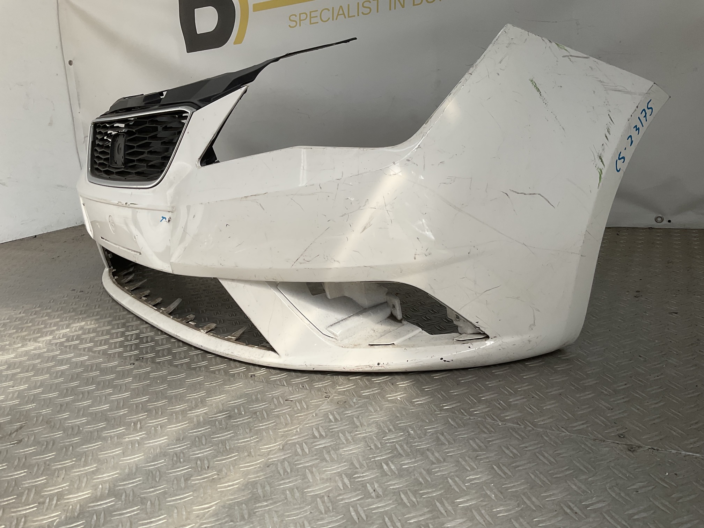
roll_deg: +5.6
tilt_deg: -17.2
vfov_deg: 48.2
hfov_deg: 61.7
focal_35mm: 29
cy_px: 264
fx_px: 590
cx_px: 352
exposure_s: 1/912
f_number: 1.8
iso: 16
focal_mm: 3
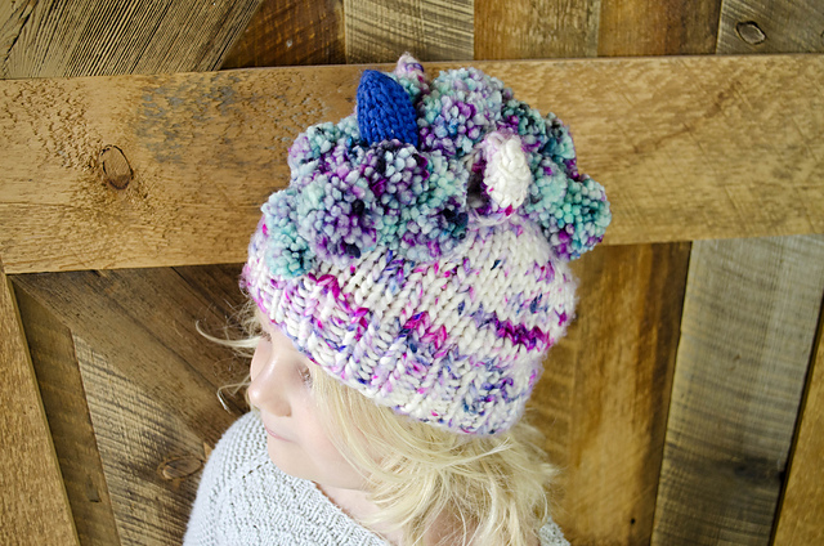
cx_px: 412
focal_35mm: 39
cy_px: 273
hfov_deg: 49.6
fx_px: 891
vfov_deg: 34.1
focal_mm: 26
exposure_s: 1/50
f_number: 4.2
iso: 800
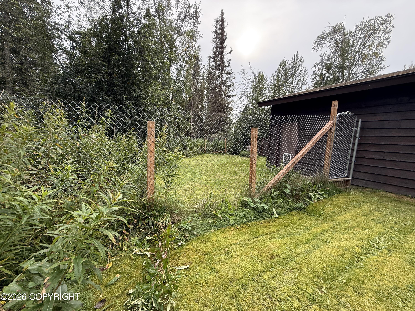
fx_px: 168
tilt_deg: -4.9
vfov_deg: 85.7
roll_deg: -2.0
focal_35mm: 14
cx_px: 208
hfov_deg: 102.1
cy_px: 156
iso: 64
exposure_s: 1/230
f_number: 2.2
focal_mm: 2.22
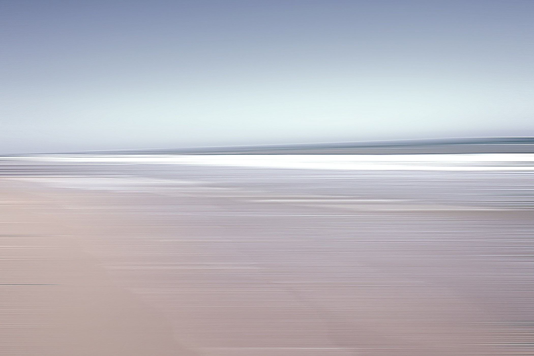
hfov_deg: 67.4
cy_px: 178
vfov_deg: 47.9
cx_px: 267
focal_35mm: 27
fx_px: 400
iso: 100
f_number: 7.1
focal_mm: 18
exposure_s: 1/180
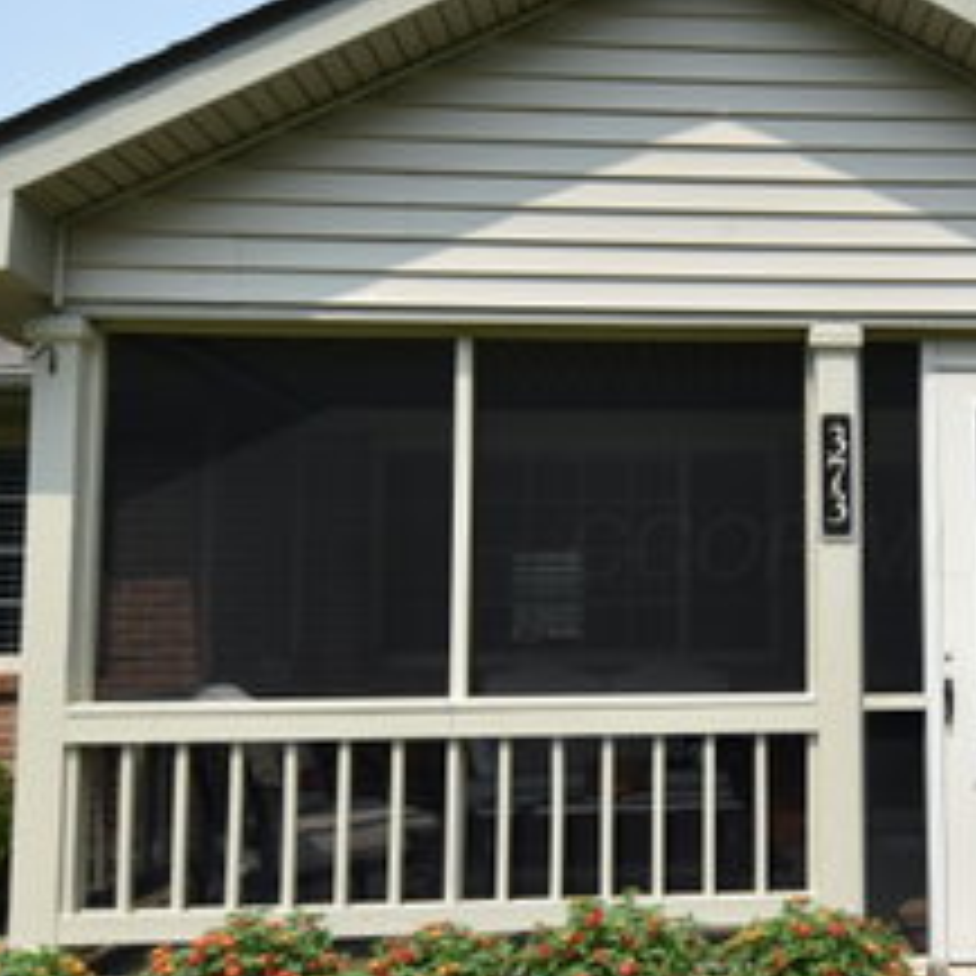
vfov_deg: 42.8
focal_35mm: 39
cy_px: 546
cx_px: 801
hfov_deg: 40.8
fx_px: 1244
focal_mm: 13
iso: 320
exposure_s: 1/3200
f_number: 5
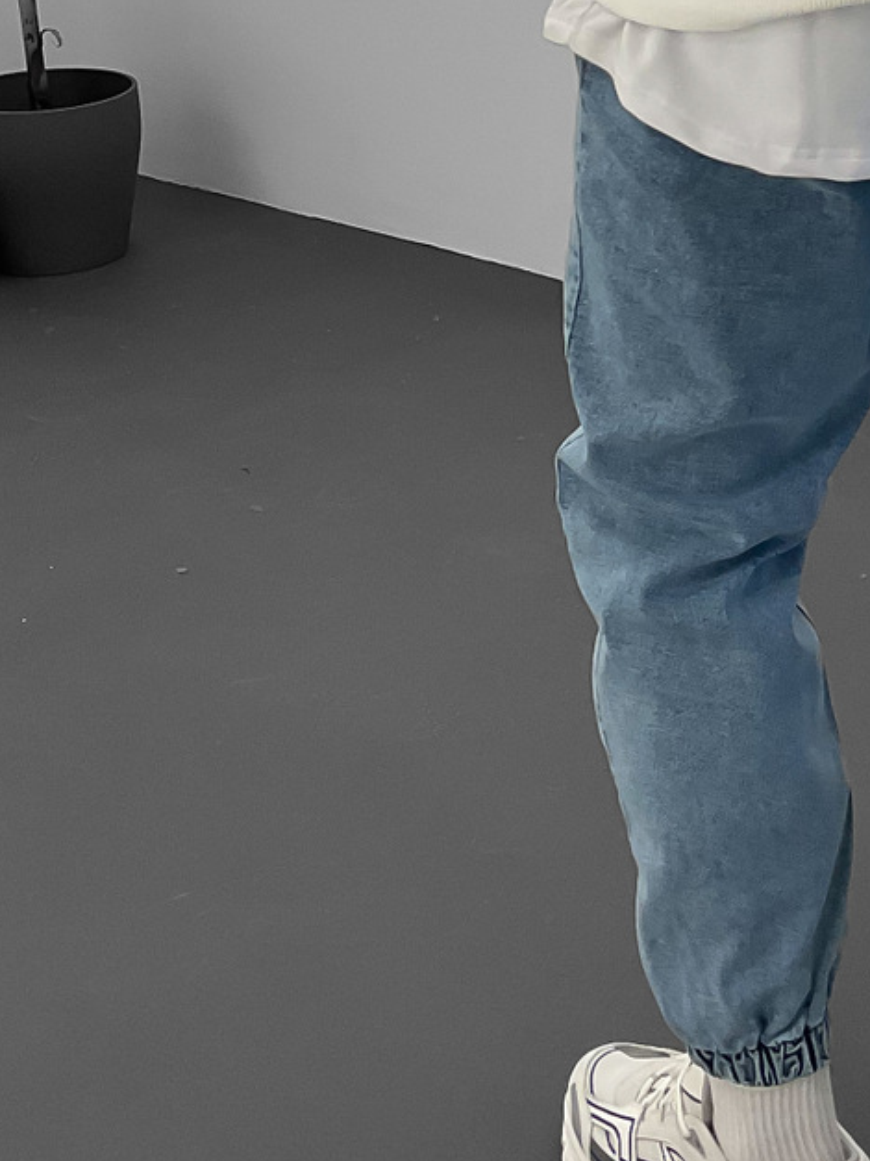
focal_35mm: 74
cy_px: 7
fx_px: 2481
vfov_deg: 25.1
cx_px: 846
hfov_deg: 19.4
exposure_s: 1/100
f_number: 1.8
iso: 40
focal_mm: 3
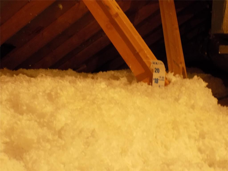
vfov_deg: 24.8
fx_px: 389
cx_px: 114
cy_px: 86
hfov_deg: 32.7
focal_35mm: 59
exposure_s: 1/5
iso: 400
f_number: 4
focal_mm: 10.5
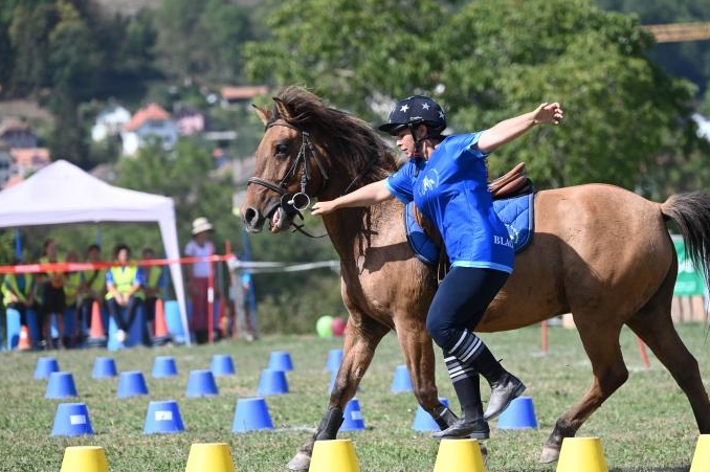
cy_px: 222
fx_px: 4533
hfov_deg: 9.0
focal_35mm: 230
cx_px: 406
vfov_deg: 6.0
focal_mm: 195
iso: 320
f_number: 5
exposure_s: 1/1250
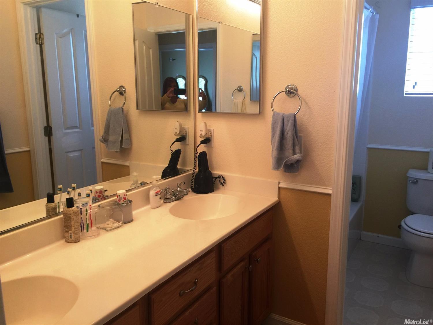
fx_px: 363
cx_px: 216
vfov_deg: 48.2
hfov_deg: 61.7
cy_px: 162
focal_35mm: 29
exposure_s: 1/30
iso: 32
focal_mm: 4.15
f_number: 2.2
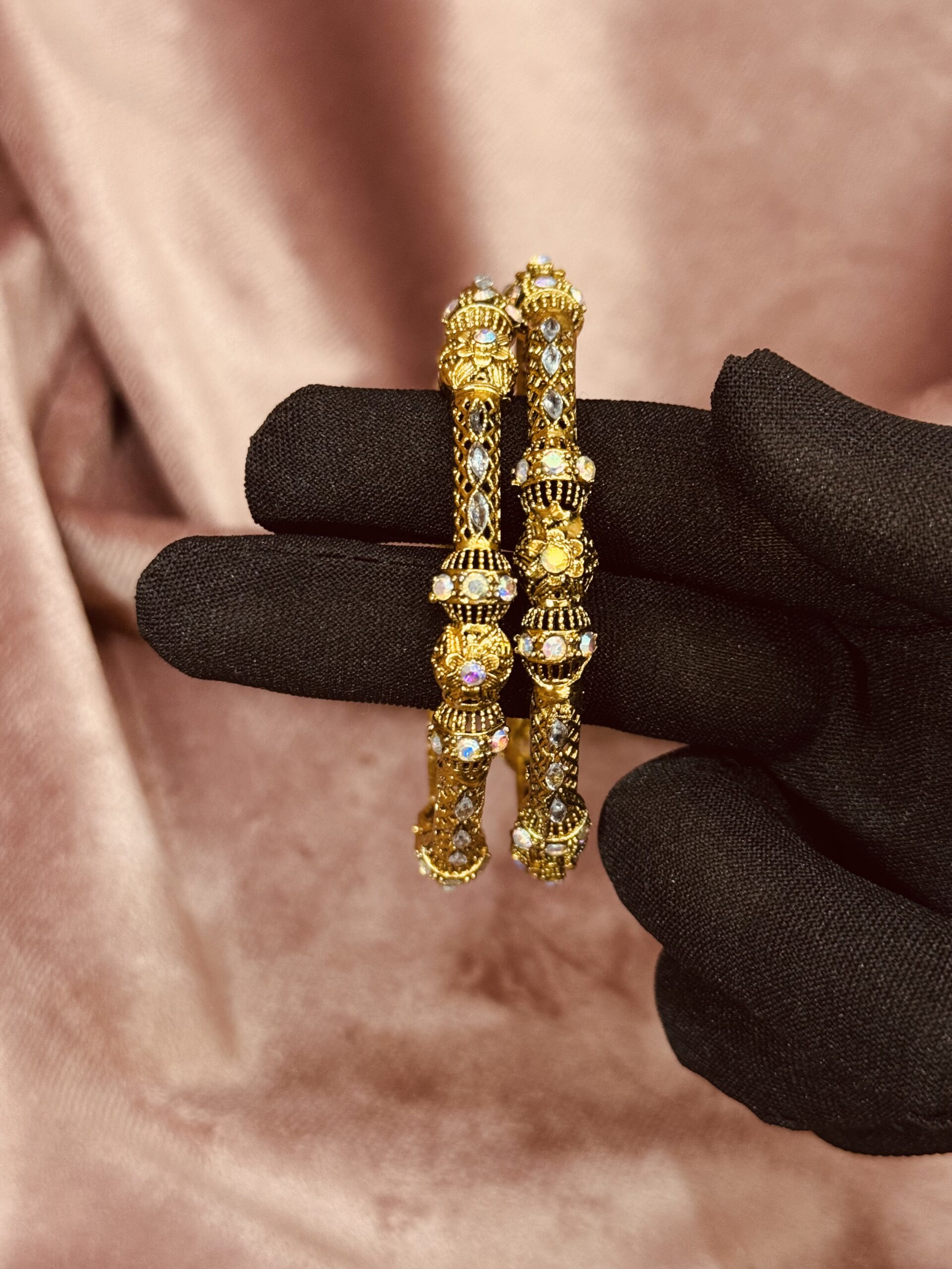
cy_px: 634
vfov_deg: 39.7
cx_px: 476
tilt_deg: -64.6
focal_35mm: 48
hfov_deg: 30.3
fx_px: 1760
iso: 250
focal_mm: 6.76
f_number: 1.78
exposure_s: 1/33
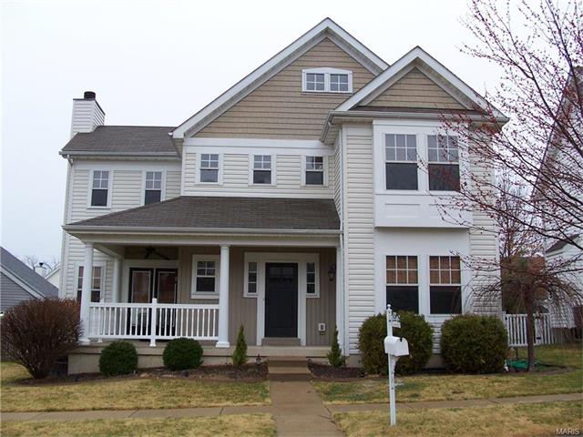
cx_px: 292
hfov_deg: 52.6
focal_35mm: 35
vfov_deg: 40.7
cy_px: 218
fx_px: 589
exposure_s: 1/350
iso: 80
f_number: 2.8
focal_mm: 6
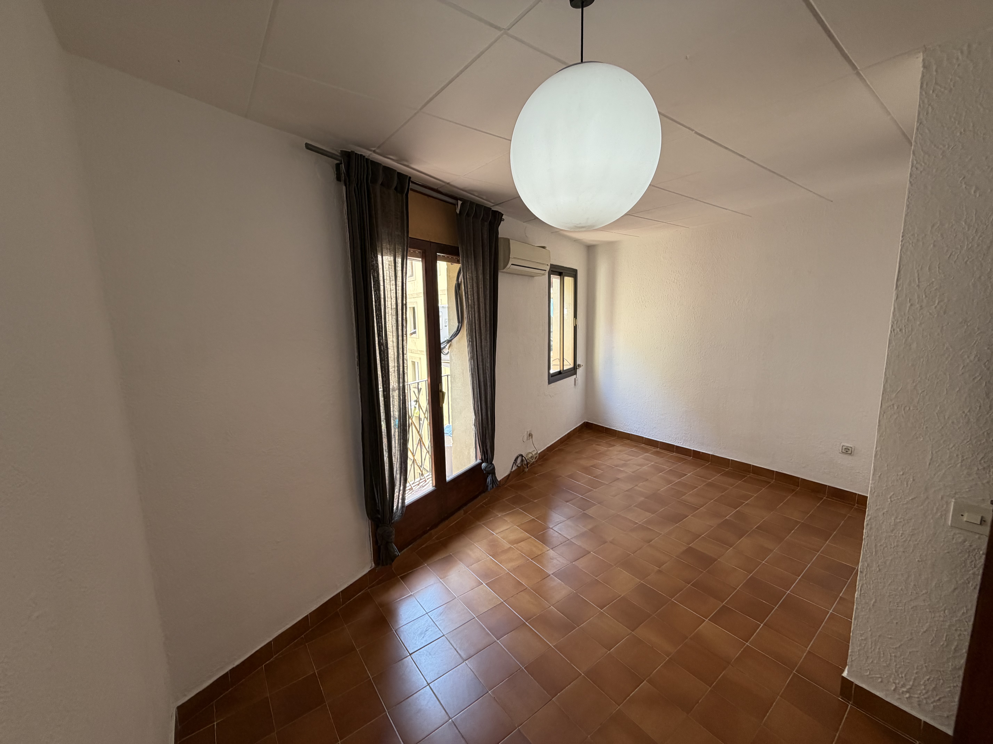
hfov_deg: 102.1
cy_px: 372
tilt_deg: -8.1
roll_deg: +1.7
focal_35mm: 14
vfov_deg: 85.7
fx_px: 402
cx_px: 496
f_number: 2.2
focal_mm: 2.22
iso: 160
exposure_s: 1/100
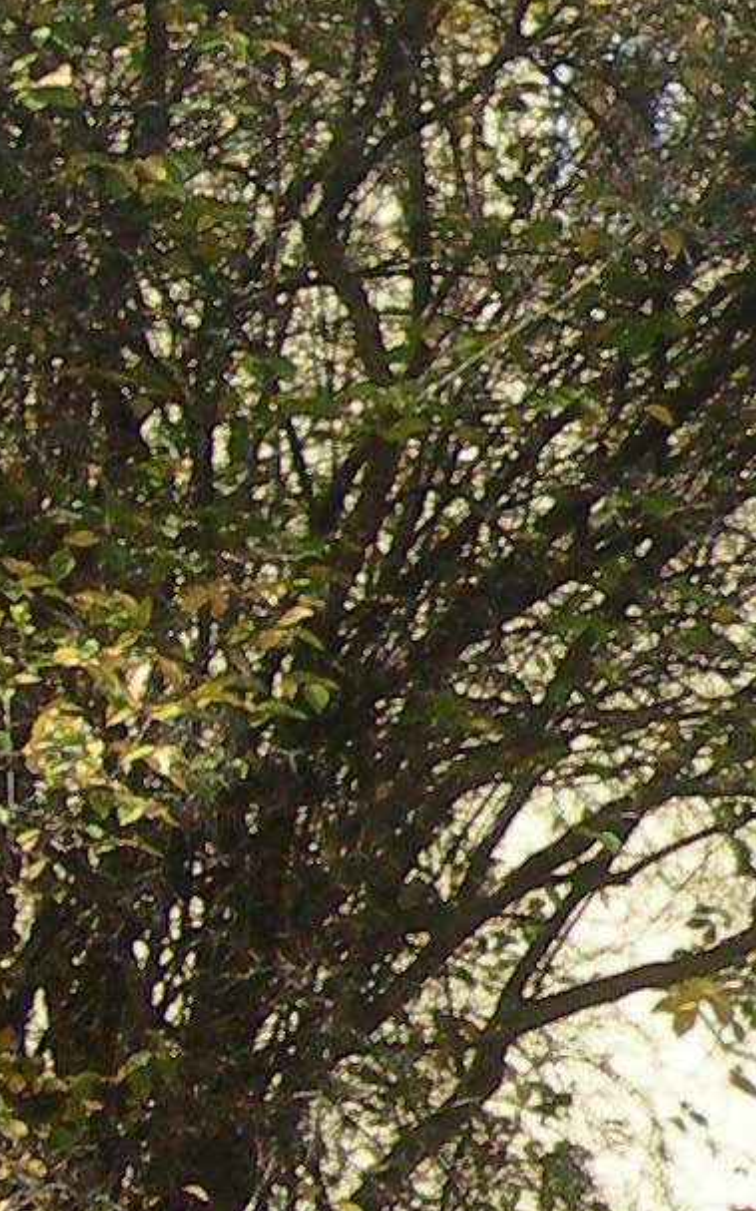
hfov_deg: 6.0
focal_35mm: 204
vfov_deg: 10.3
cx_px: 2098
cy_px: 628
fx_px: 6730
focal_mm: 7.8
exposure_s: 1/250
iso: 50
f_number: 2.8
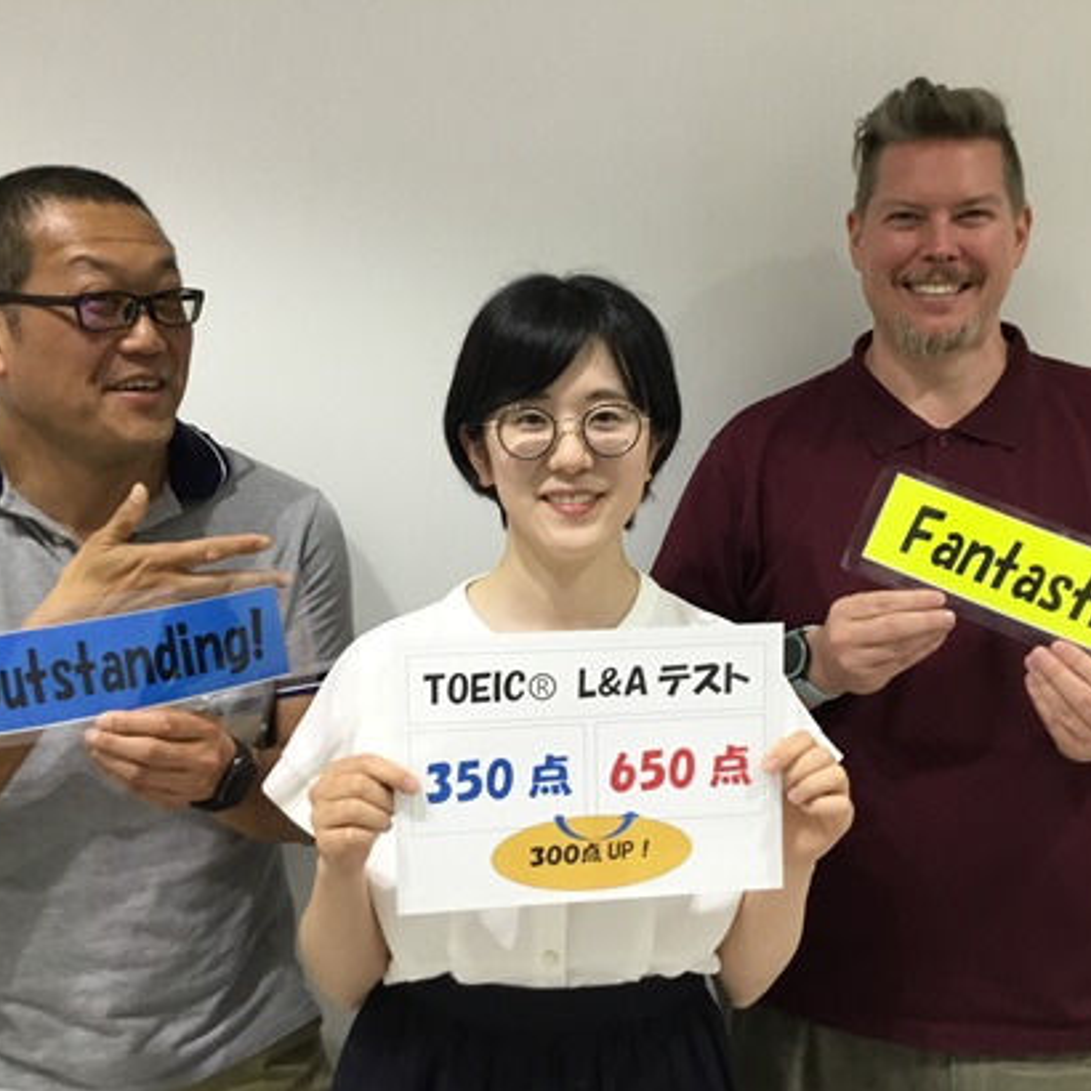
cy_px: 544
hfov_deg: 44.9
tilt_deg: -6.6
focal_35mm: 37
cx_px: 588
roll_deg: -0.9
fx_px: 1319
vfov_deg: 44.9
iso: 40
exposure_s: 1/30
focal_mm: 3.3
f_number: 2.4
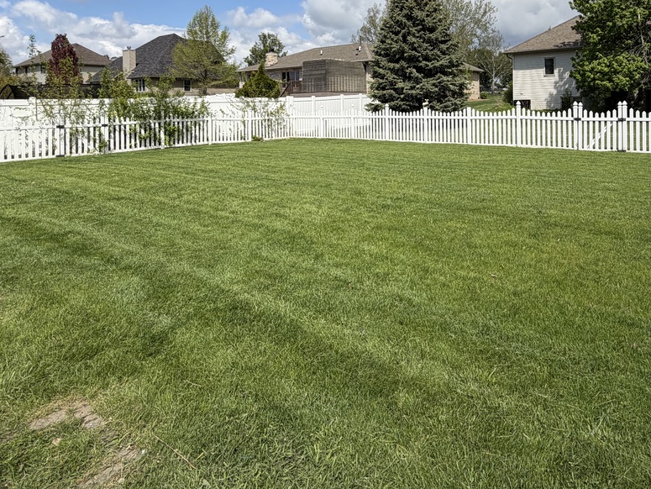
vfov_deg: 50.3
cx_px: 412
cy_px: 106
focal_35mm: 26
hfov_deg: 66.1
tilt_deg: -0.2
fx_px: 489
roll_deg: +1.2
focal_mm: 2.22
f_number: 2.2
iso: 20
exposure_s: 1/1189
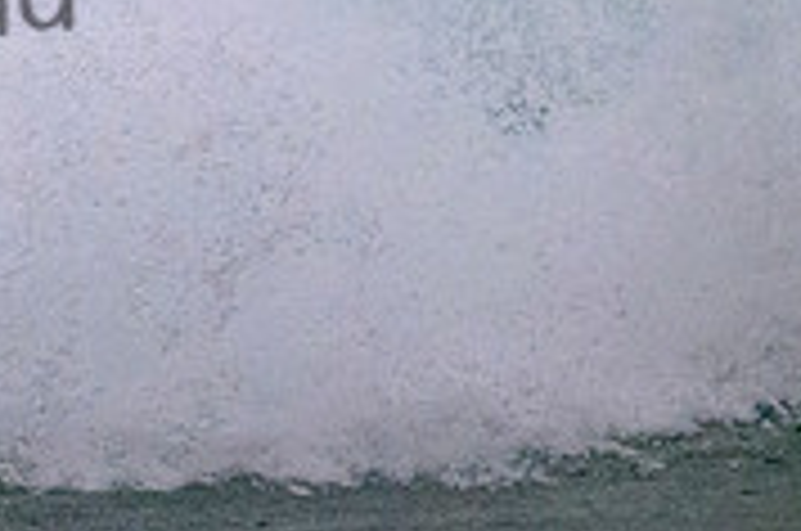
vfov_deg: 0.5
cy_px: -320
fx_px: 55813
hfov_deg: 0.8
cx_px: -769
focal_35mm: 2513
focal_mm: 600
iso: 5600
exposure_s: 1/2000
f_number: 11
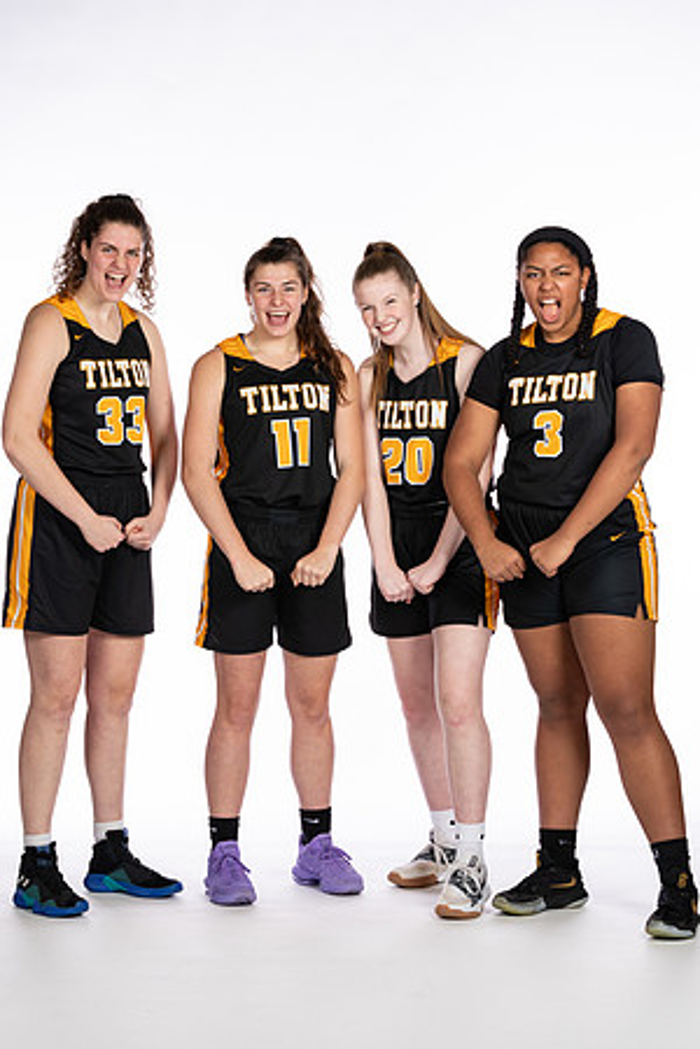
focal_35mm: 105
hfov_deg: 13.0
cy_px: 524
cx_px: 350
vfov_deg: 19.5
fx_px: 3062
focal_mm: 70
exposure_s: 1/100
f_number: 5.6
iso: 100
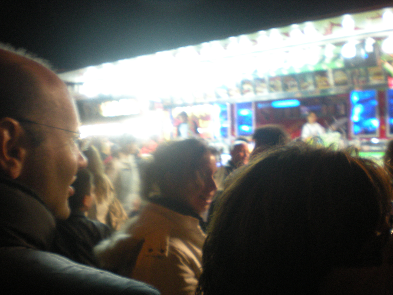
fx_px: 431
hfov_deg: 49.0
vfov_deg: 37.7
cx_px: 196
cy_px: 148
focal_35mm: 38
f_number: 3.1
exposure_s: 1/13.6
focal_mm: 6.3
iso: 200
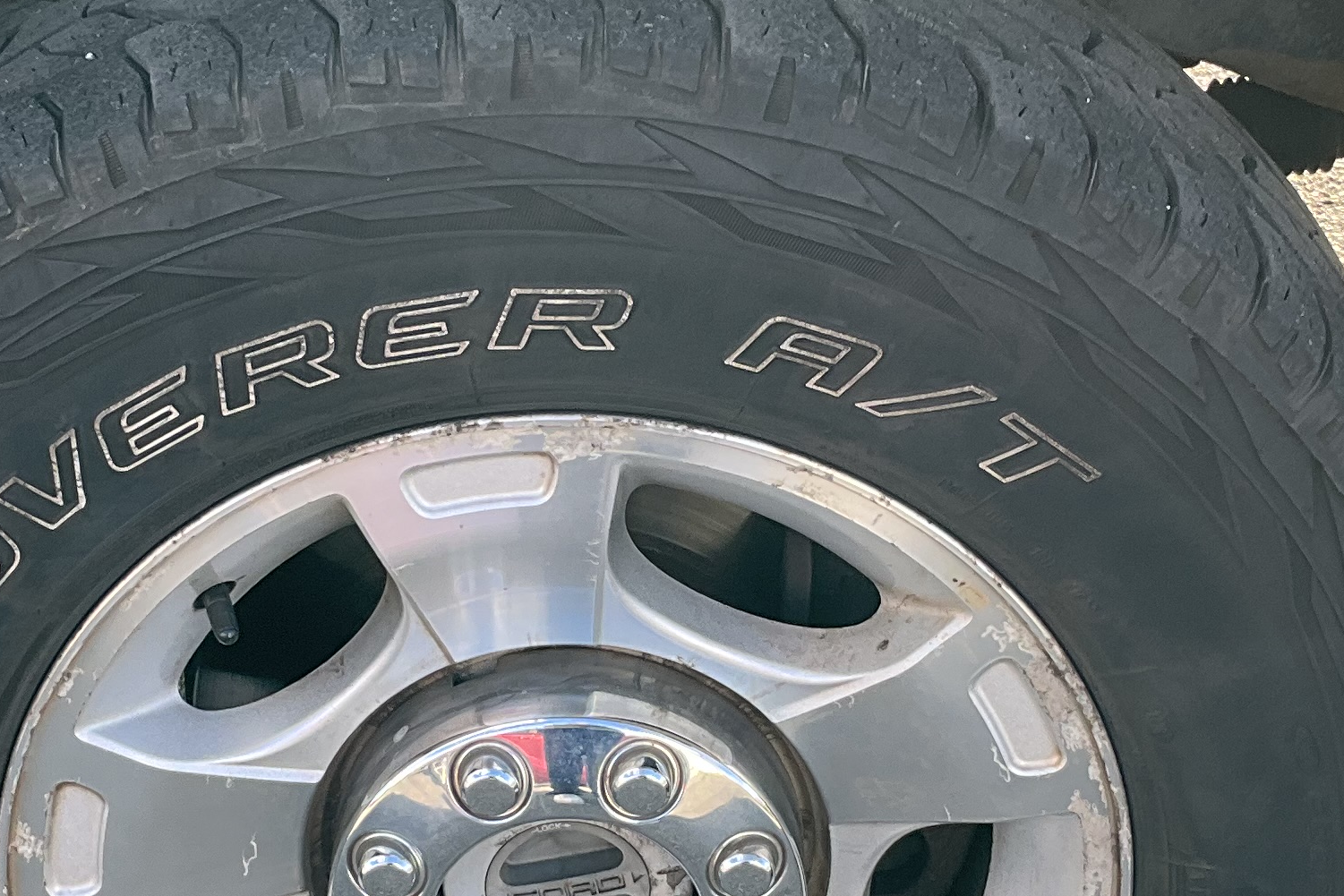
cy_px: 630
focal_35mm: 81
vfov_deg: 16.8
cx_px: 690
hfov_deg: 25.1
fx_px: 3024
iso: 20
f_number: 1.8
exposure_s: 1/173
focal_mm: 3
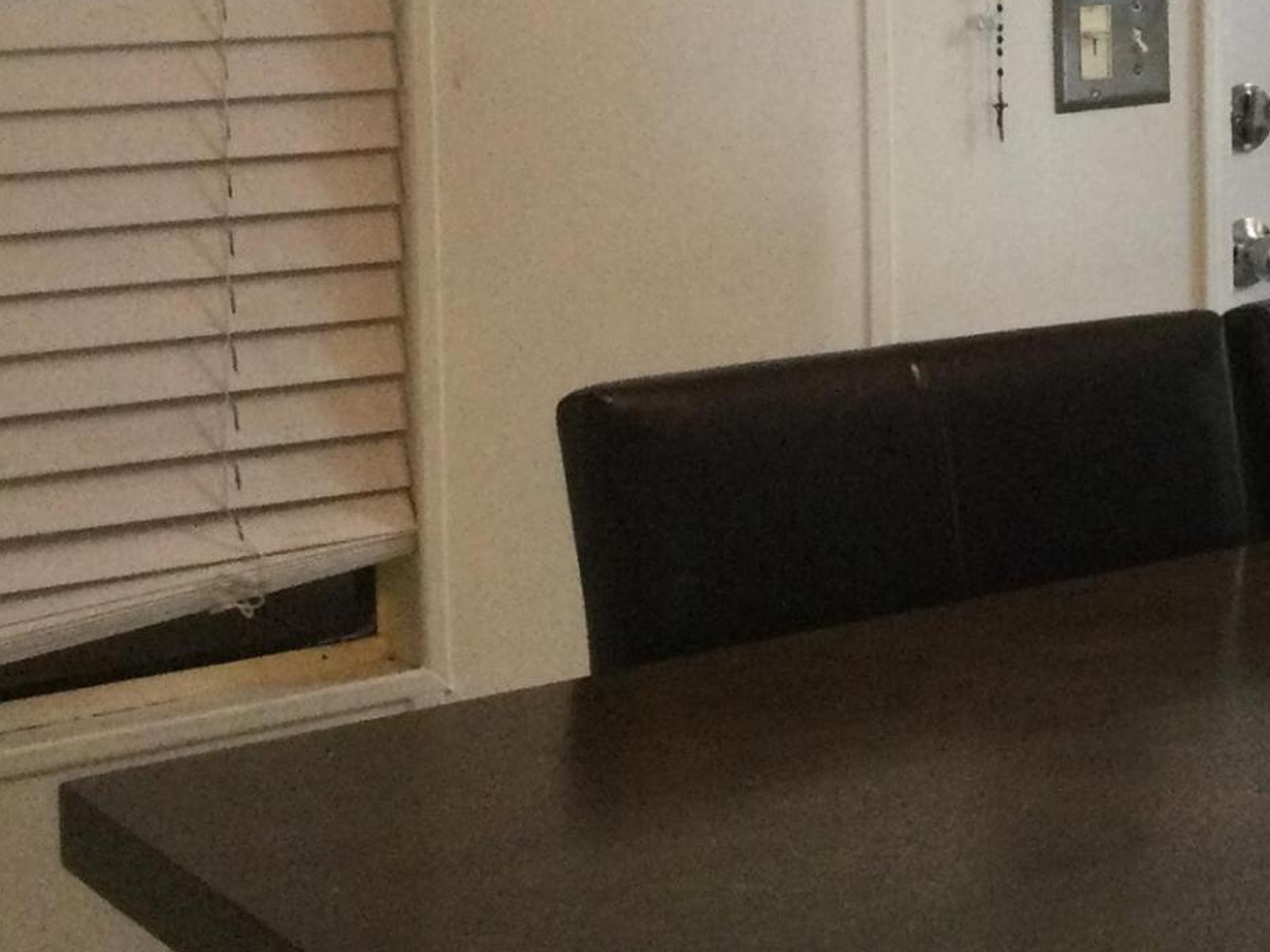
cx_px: 1170
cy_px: -92
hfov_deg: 20.2
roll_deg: -2.2
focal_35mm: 95
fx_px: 3485
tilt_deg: -5.2
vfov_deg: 15.2
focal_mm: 3.3
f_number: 2.4
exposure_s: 1/30
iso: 100
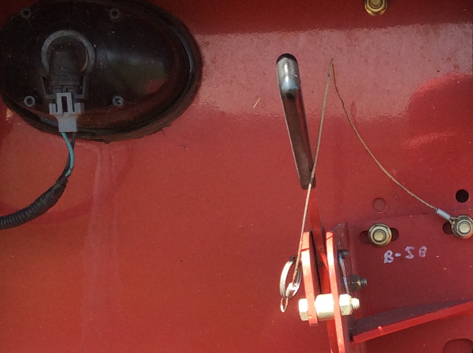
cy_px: 264
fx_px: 1200
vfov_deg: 16.6
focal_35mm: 88
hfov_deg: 21.9
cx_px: 410
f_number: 2.4
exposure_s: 1/312
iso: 32
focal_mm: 3.3
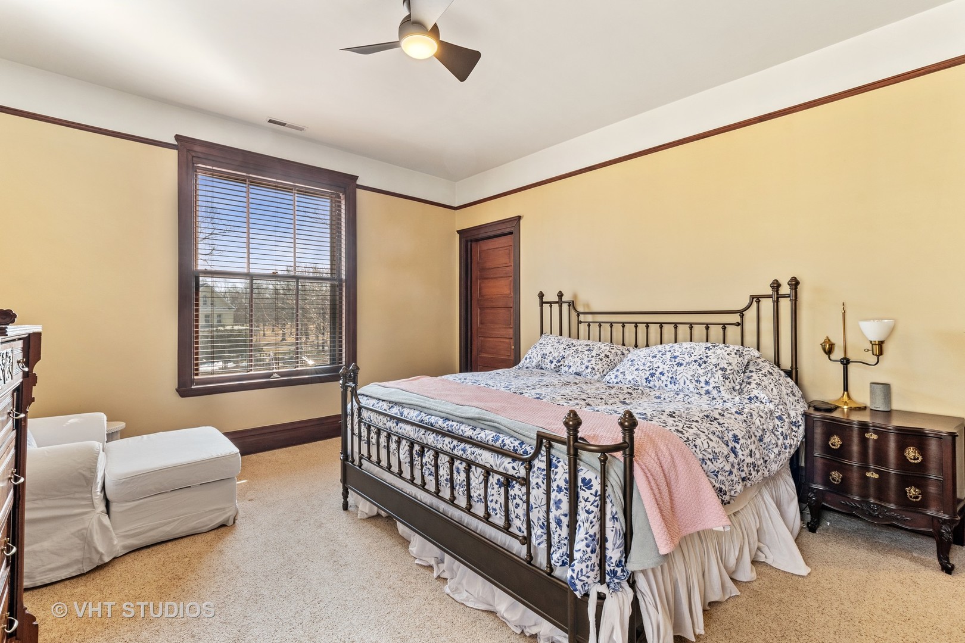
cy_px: 322
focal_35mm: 15
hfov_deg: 100.4
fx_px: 402
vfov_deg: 77.3
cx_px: 482
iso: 200
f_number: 9
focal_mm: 10
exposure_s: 1/4
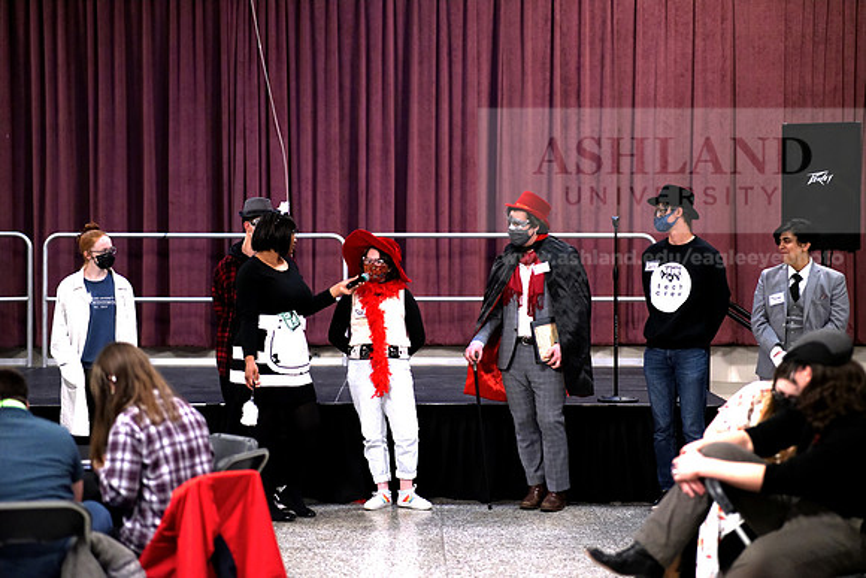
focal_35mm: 85
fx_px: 2045
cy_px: 289
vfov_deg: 16.1
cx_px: 433
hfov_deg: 23.9
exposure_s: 1/125
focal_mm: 85
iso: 2500
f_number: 1.8
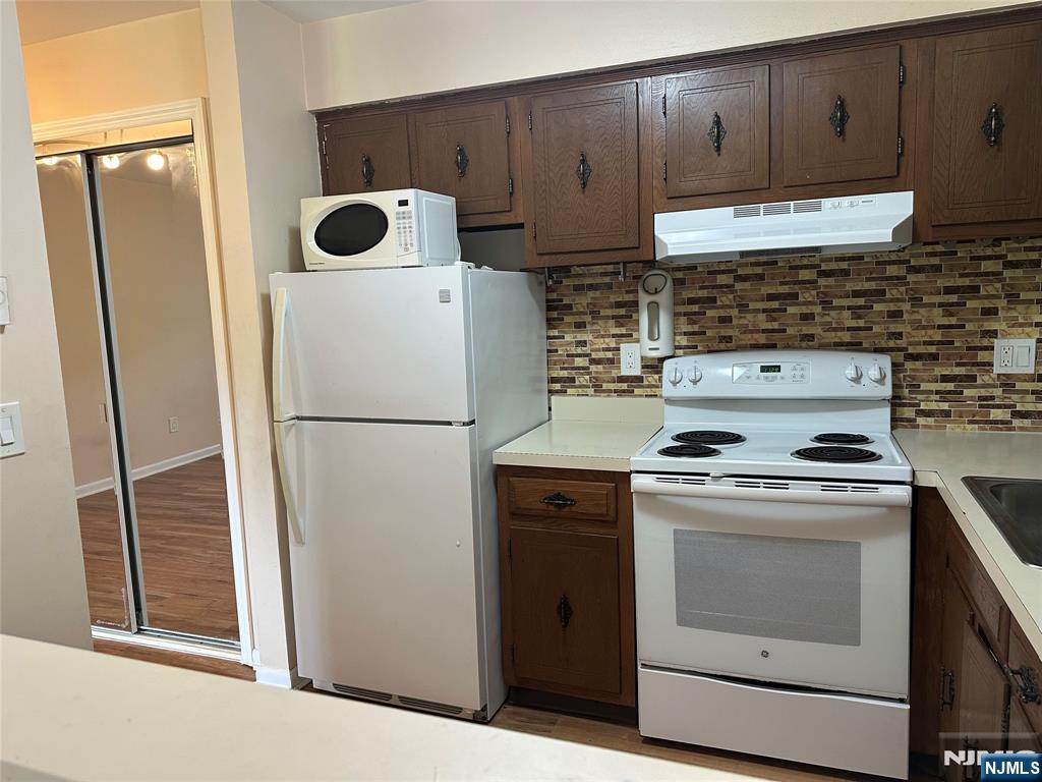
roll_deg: +2.4
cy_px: 391
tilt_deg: -6.8
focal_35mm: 24
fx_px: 722
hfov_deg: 71.6
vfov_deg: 56.8
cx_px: 521
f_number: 1.78
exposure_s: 1/60
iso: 200
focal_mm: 6.86
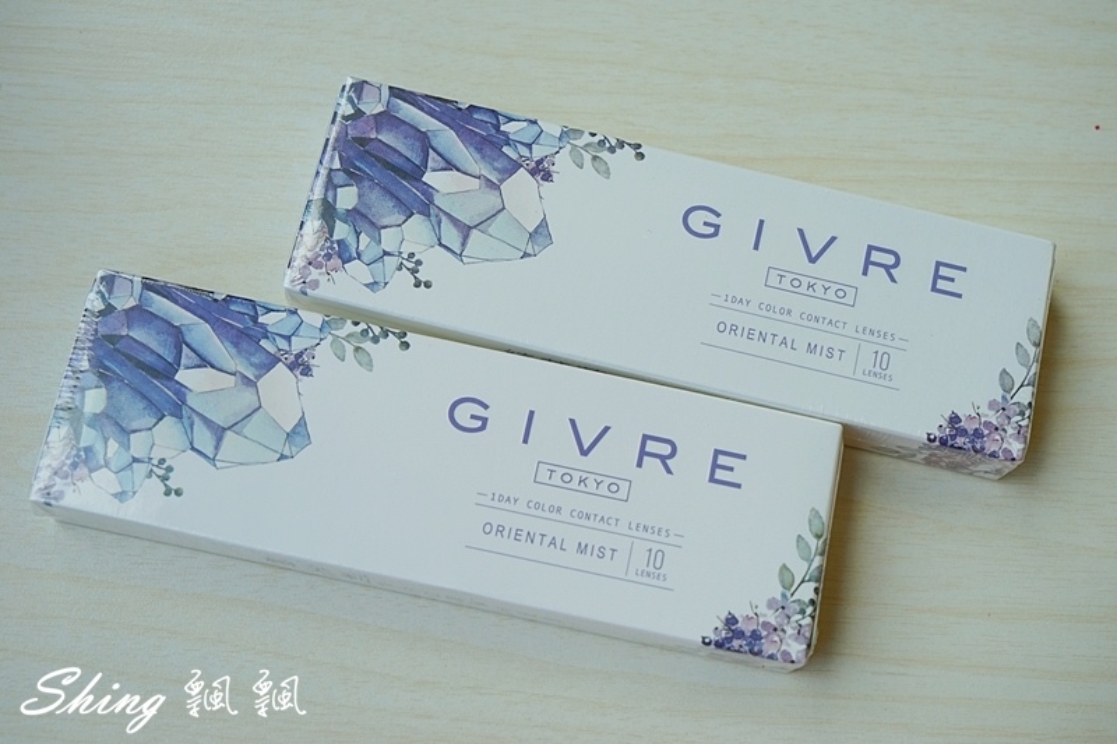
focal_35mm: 46
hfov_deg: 42.8
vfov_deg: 29.2
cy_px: 372
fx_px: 1427
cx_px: 558
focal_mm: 46
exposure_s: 1/125
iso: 100
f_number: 7.1
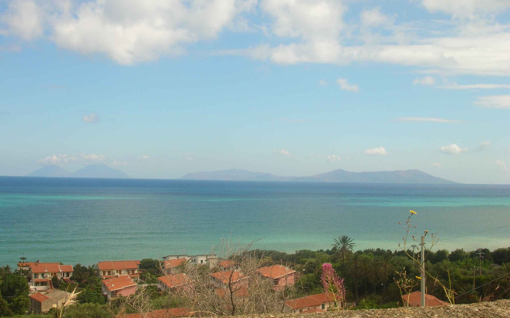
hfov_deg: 39.6
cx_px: 256
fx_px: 709
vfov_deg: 25.3
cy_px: 134
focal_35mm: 51
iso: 50
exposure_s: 1/230
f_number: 6.4
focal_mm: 8
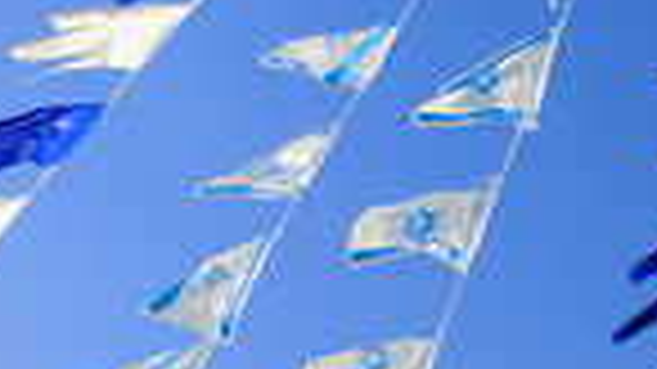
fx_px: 1306
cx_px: 1017
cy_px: 450
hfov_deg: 22.5
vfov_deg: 15.5
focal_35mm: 75
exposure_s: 1/400
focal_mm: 14
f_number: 9
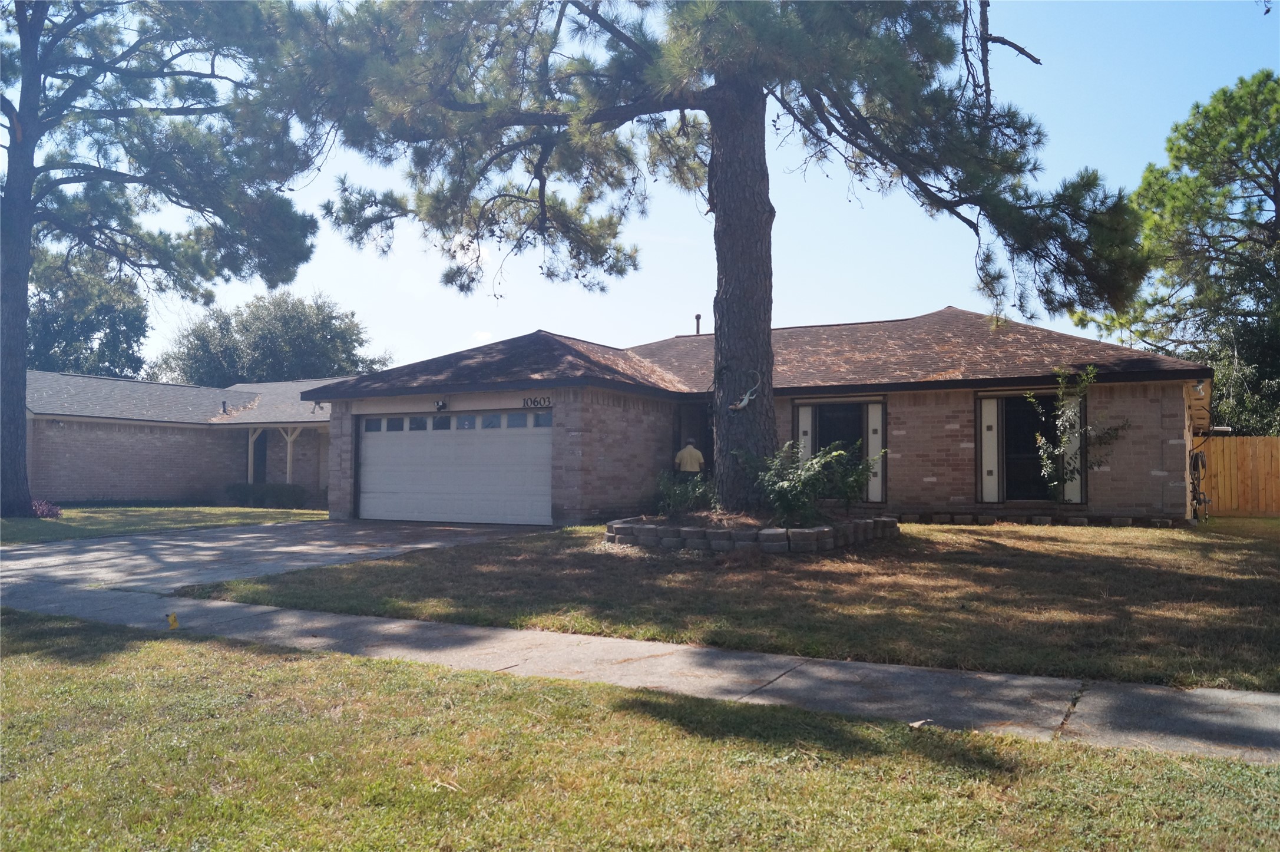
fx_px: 959
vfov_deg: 47.9
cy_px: 426
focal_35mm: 27
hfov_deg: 67.4
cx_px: 640
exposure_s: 1/2500
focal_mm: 18
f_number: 6.3
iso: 800
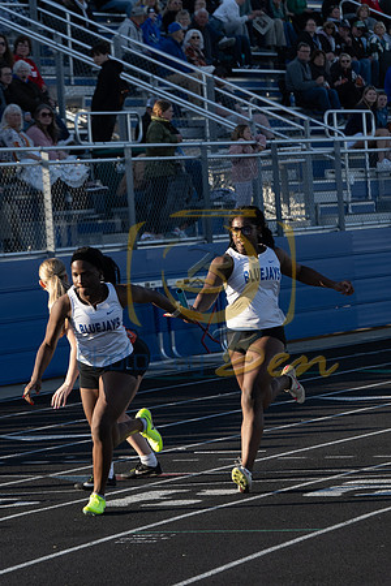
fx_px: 3291
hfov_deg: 6.8
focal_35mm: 202
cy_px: 293
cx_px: 196
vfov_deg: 10.2
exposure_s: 1/1000
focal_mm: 135
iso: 500
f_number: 6.3
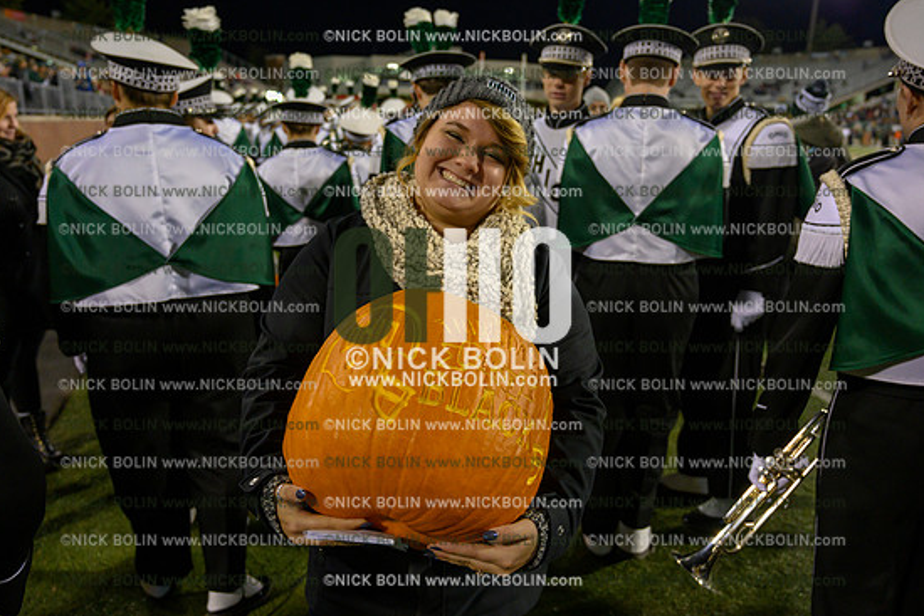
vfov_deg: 45.0
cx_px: 452
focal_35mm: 29
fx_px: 744
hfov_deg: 63.6
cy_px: 308
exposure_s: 1/500
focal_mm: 27.5
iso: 5000
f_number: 4
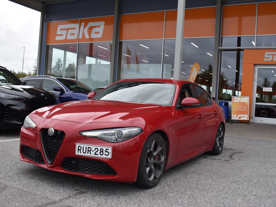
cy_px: 103
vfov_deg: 38.1
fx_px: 299
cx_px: 133
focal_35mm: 38
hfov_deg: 49.5
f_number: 8
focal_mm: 23
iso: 200
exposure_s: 1/350
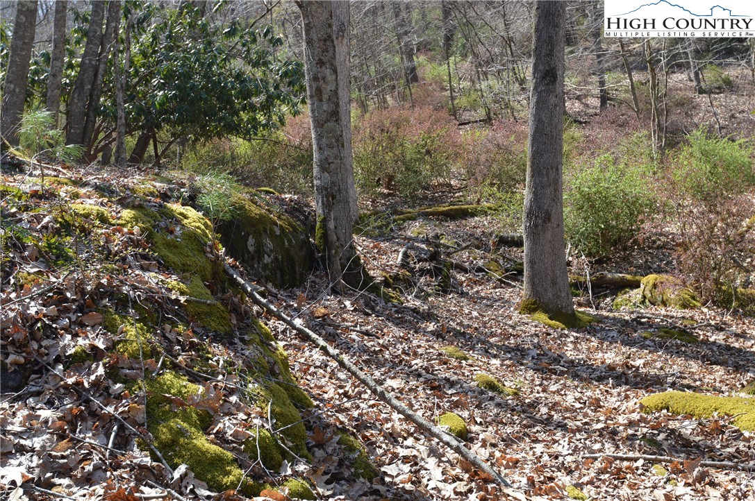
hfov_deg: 48.0
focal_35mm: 40
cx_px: 378
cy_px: 250
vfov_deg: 32.9
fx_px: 848
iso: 125
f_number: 5.6
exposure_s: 1/125
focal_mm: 27
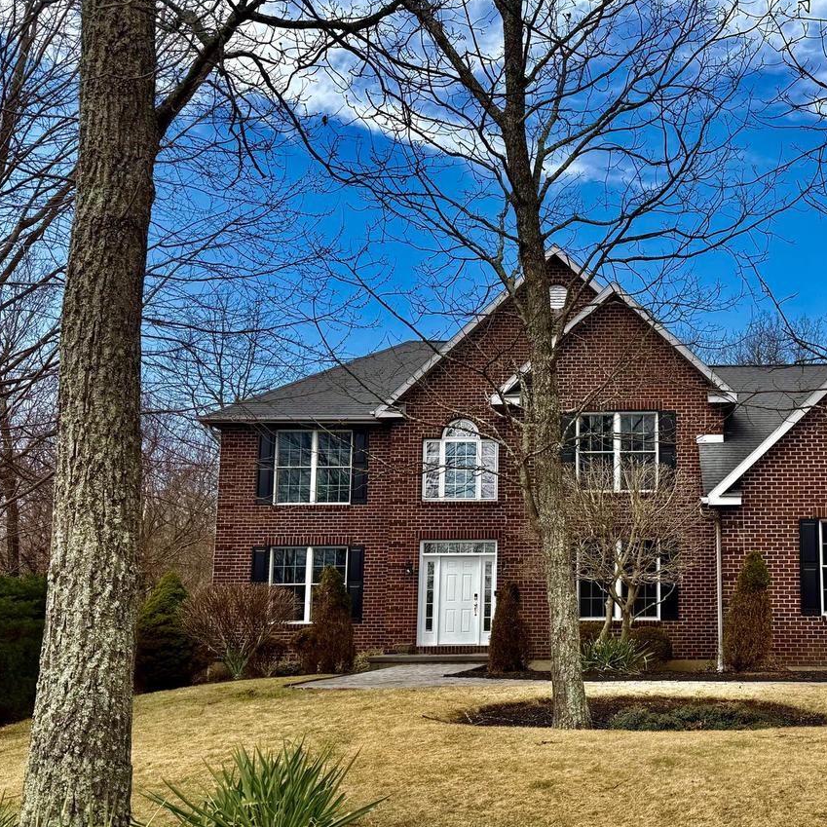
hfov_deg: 44.2
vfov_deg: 45.8
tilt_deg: +8.1
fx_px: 973
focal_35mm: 36
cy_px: 496
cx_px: 644
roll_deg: -0.1
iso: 80
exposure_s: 1/2525
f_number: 1.78
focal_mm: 6.76
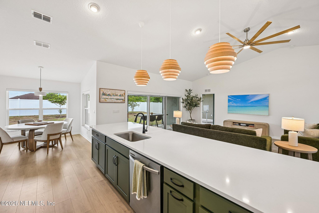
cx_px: 160
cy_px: 106
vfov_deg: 81.2
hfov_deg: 104.3
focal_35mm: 14
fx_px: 124
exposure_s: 1/15
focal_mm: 14
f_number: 8
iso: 250
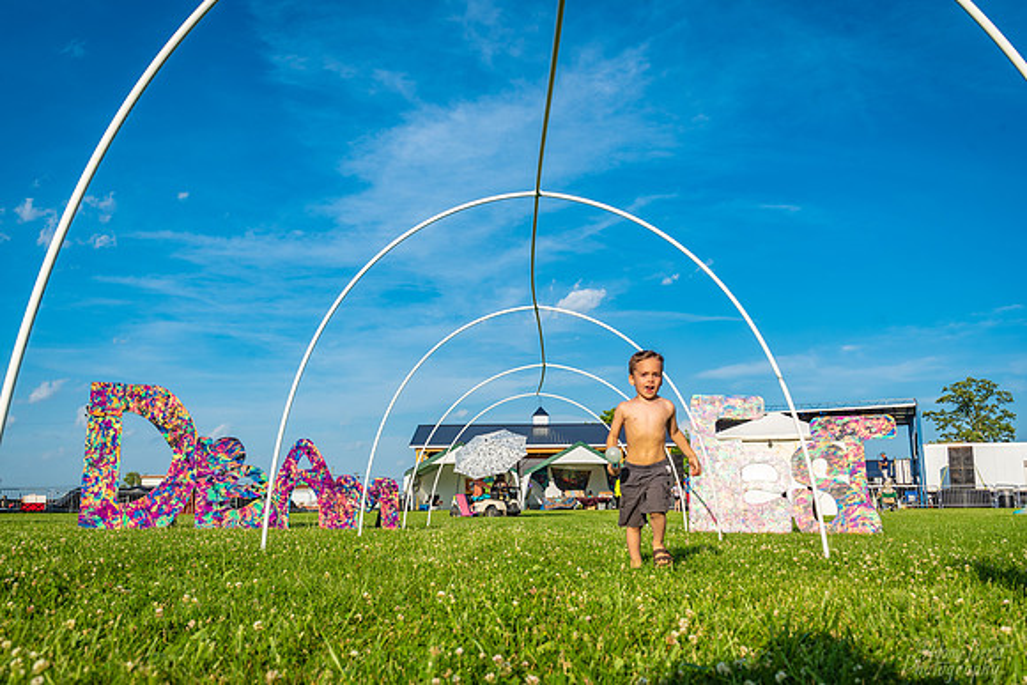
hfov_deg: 58.7
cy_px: 342
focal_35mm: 32
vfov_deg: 41.1
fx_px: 913
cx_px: 514
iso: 100
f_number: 9
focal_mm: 32
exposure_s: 1/250
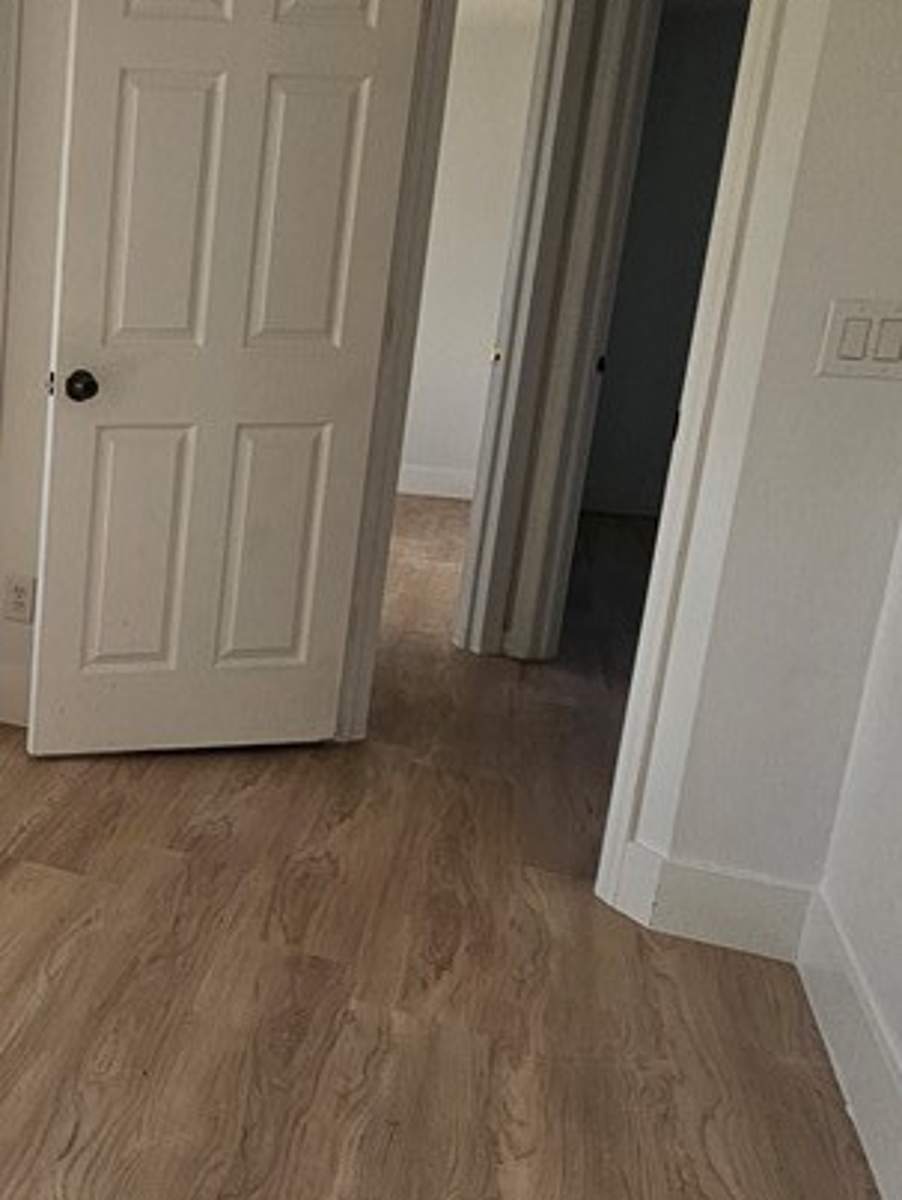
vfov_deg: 55.3
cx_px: -191
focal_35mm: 33
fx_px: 1145
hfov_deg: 34.2
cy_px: 575
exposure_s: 1/359
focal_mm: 2.2
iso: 100
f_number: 2.2
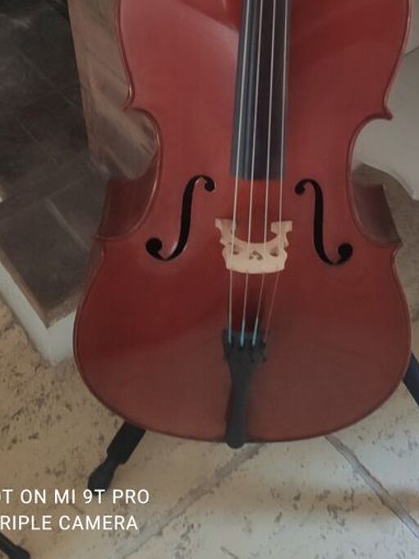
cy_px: 18
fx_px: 823
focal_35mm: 51
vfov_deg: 34.5
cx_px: 239
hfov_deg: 28.5
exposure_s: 1/17
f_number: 1.75
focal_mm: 4.77
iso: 1151
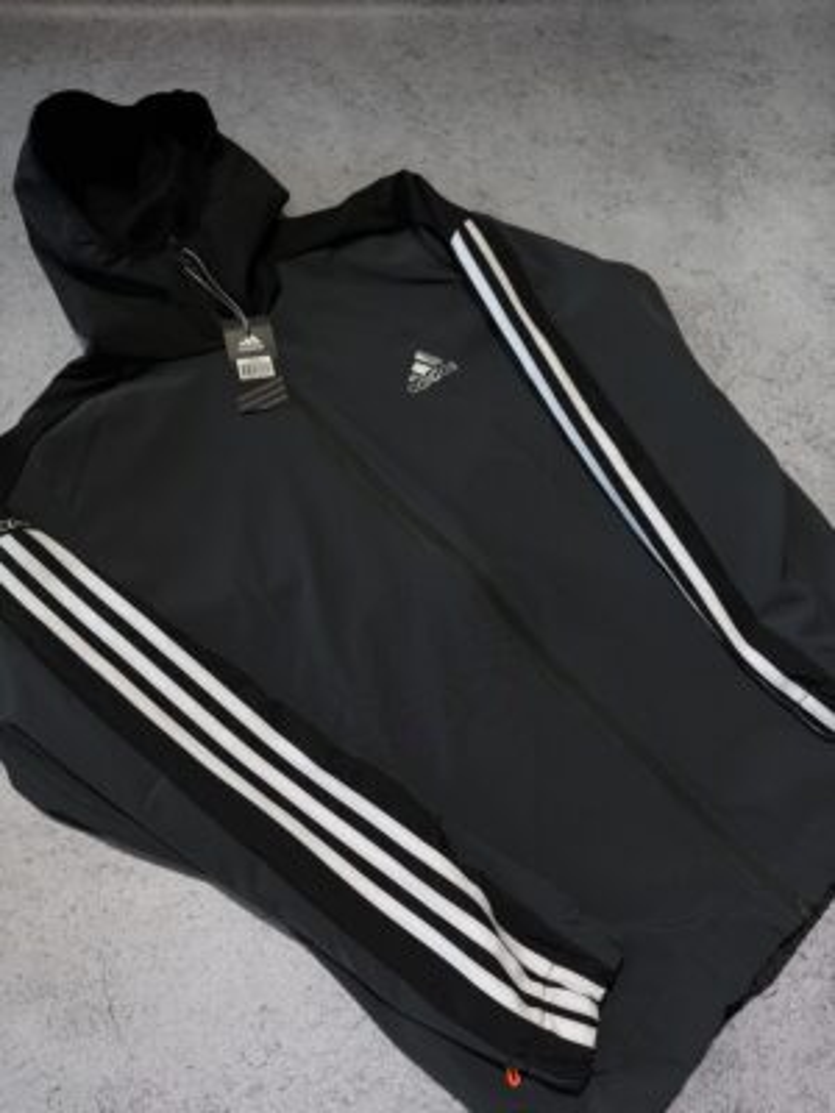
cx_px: 418
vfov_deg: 71.6
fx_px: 772
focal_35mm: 24
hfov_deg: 56.8
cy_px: 556
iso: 125
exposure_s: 1/100
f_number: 1.78
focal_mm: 6.76
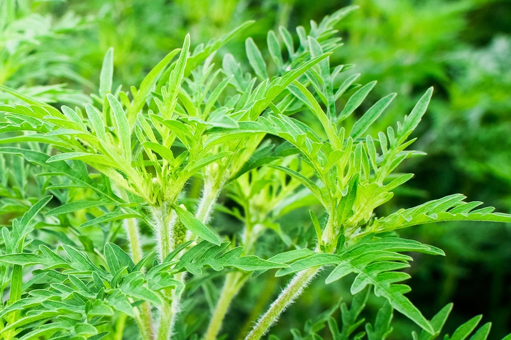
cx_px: 39
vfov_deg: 13.9
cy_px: 232
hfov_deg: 20.4
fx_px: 1389
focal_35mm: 98
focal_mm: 35
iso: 400
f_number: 7.1
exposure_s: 1/160
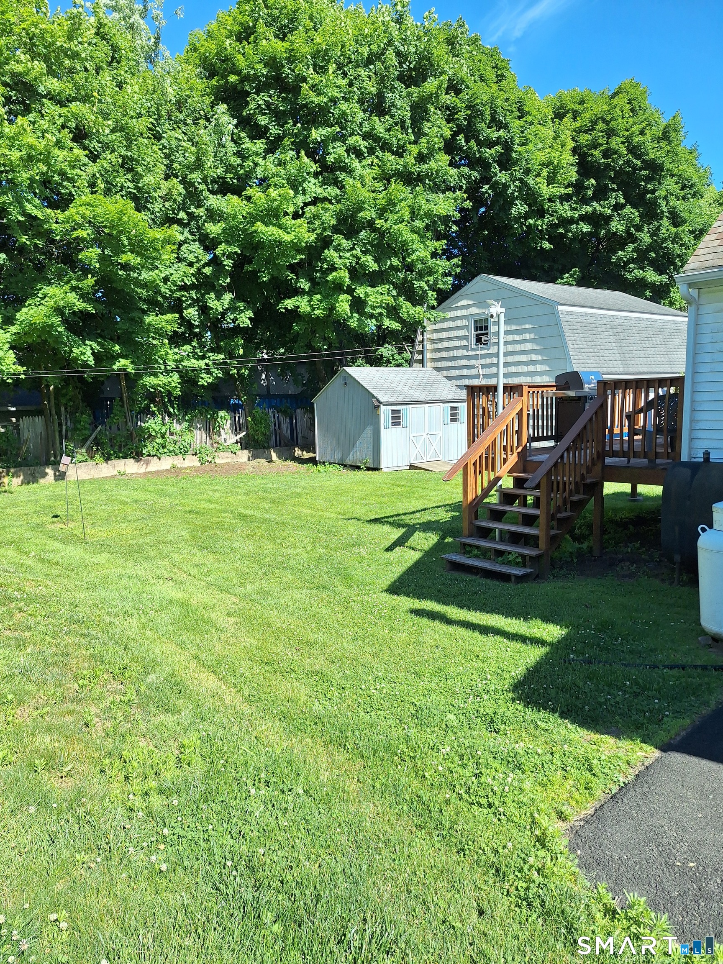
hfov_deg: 58.9
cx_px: 362
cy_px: 482
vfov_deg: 73.9
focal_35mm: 23
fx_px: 641
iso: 40
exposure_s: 1/1401
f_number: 1.8
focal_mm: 5.54
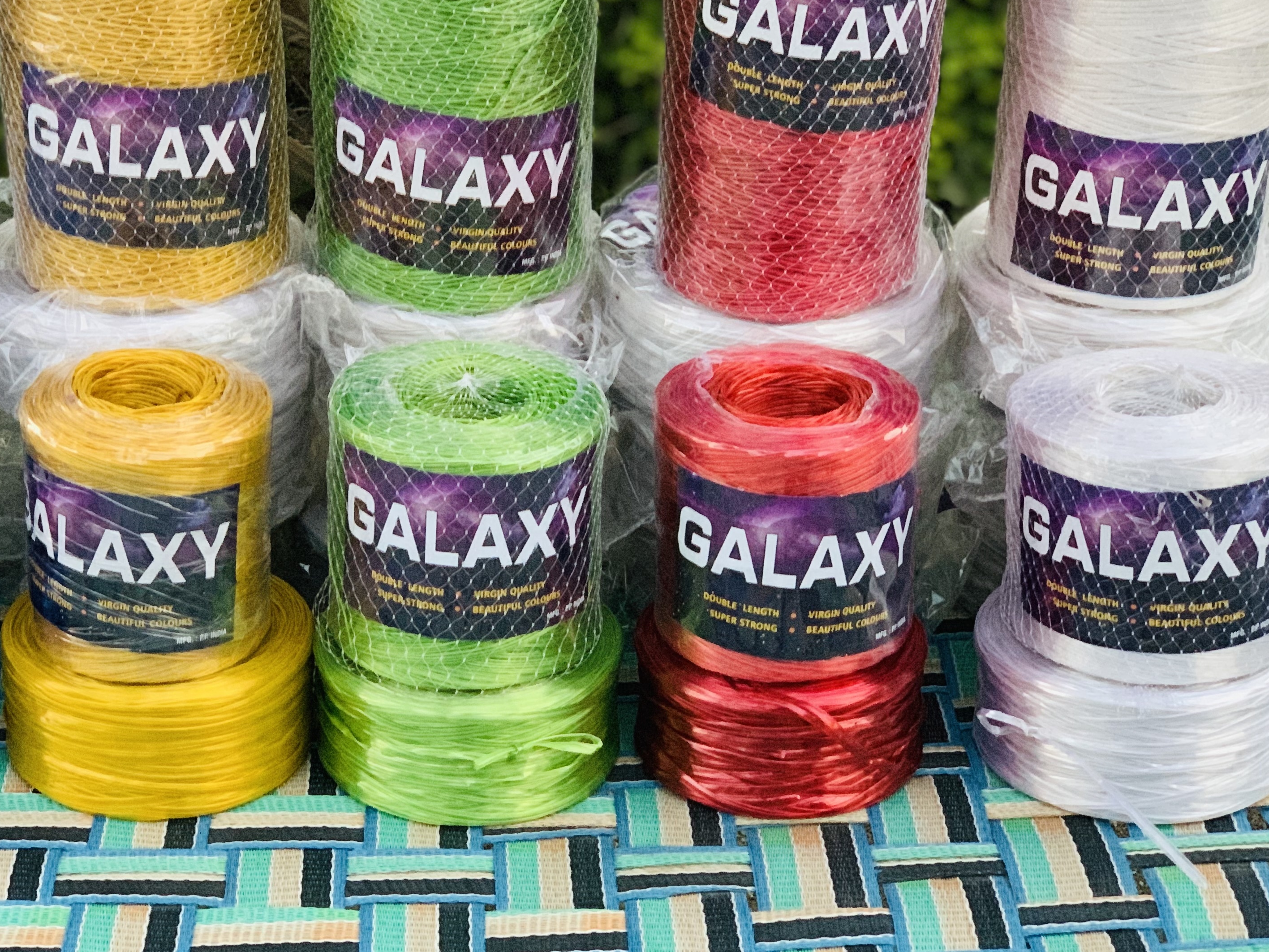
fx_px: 2713
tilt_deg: -27.7
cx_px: 477
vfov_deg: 19.9
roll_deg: +3.3
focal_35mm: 74
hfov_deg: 26.2
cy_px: 407
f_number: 2.4
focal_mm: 6
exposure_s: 1/40
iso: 500
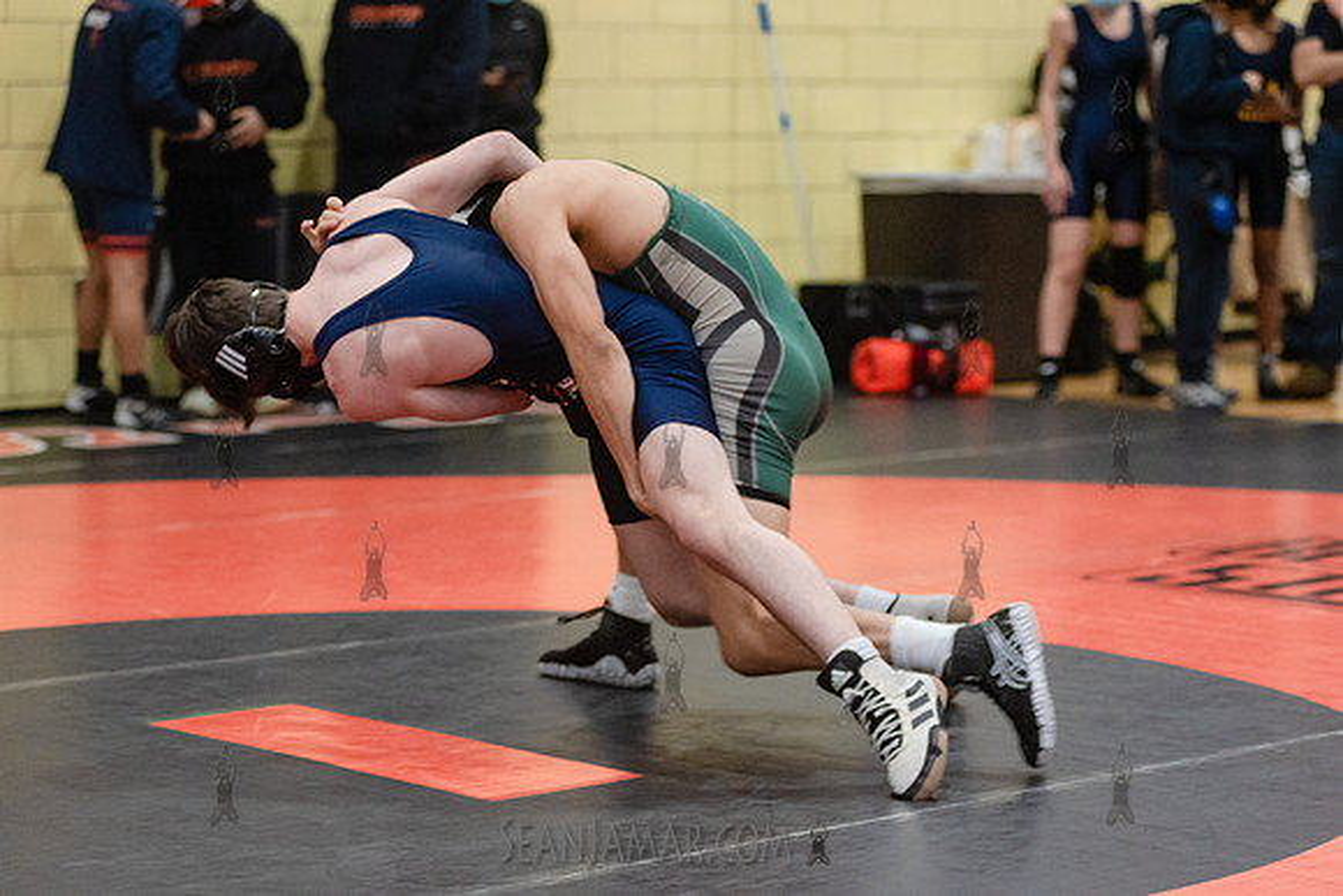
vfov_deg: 13.7
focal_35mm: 100
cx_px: 672
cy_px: 448
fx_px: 3731
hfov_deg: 20.4
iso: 4000
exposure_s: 1/400
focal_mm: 100
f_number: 4
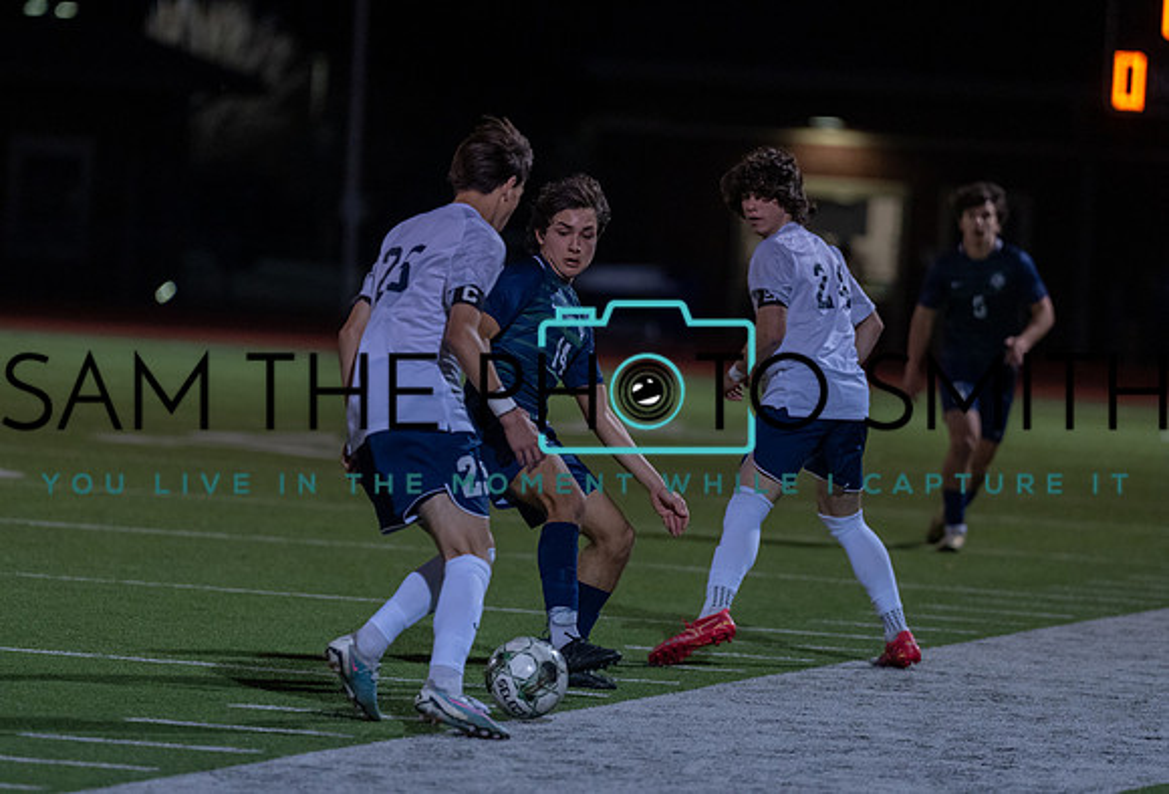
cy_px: 392
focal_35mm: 267
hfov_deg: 7.7
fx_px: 8713
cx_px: 544
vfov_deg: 5.2
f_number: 2.8
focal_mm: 197
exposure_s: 1/1000
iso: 3200
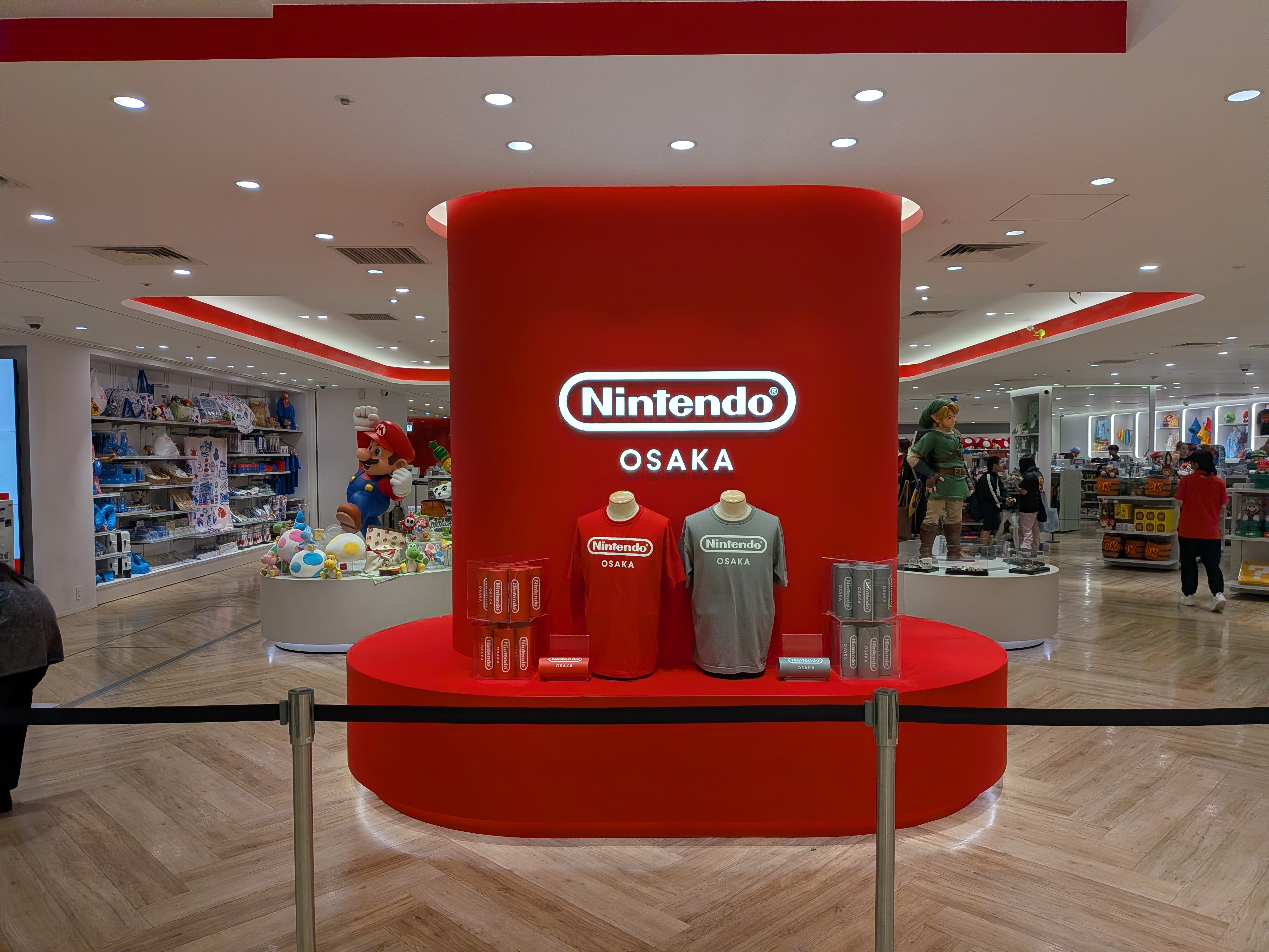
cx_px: 634
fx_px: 880
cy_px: 476
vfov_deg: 56.8
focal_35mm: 24
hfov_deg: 71.6
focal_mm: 4.53
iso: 44
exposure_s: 1/404
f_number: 1.7
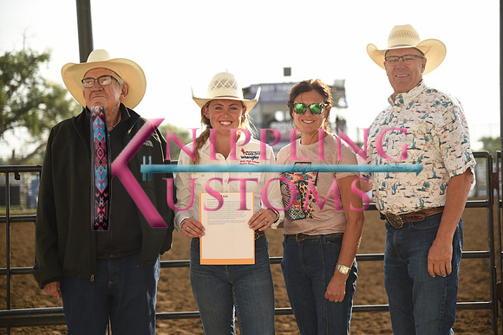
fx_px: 978
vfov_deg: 19.5
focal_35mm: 70
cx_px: 252
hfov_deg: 28.8
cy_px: 168
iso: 500
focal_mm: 70
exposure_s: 1/4000
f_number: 2.8
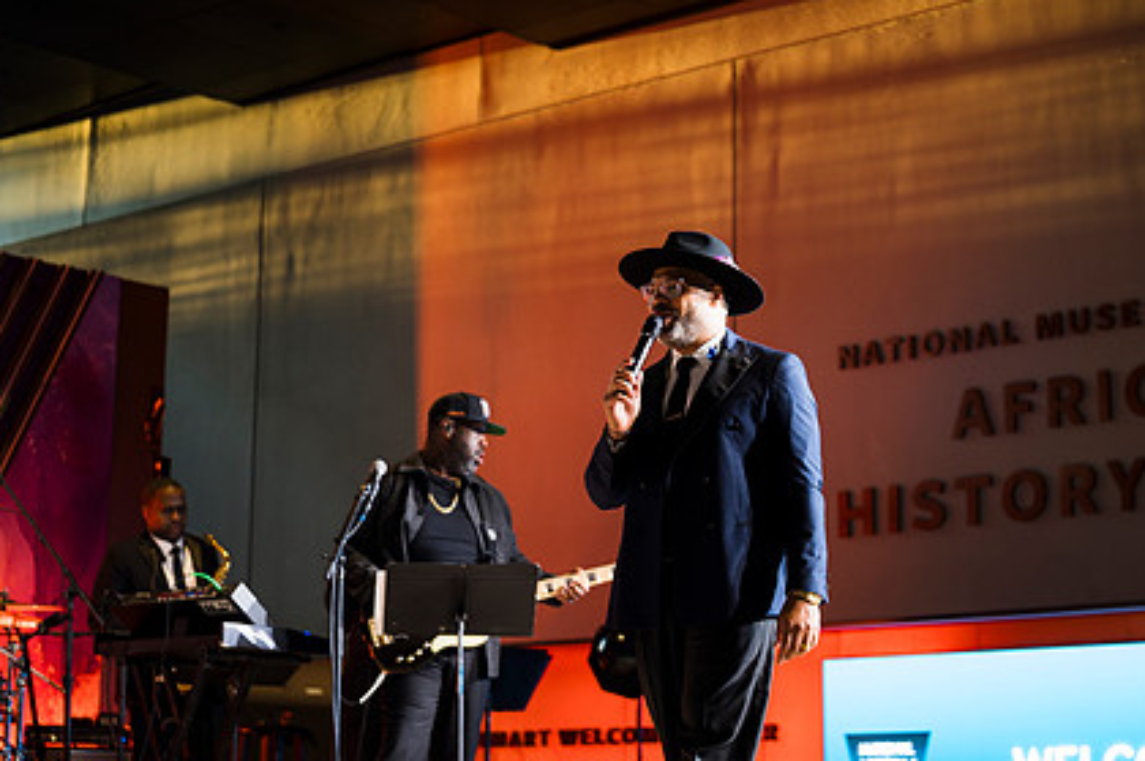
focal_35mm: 76
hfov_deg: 26.5
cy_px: 371
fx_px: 2414
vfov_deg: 17.9
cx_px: 750
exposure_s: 1/80
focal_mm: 55
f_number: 1.8
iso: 180
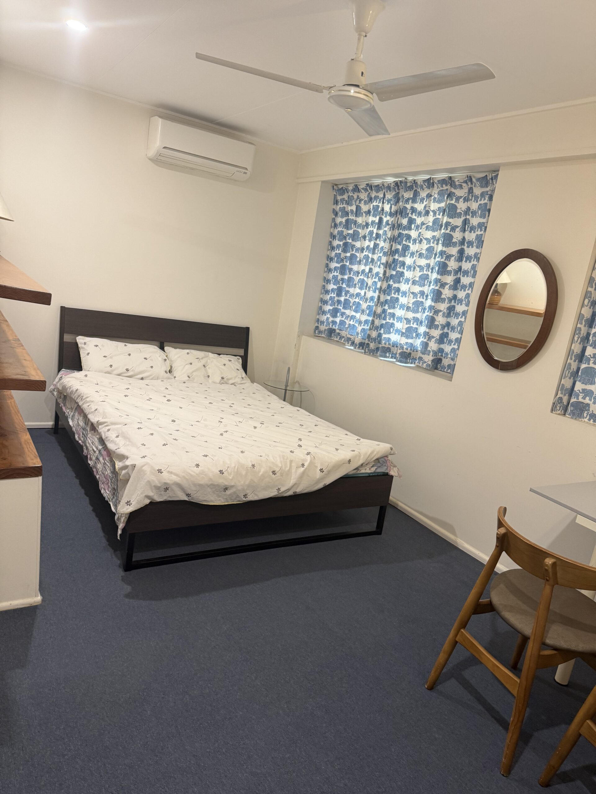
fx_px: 551
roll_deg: -9.4
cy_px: 397
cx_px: 298
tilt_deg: -12.5
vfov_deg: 71.6
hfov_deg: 56.8
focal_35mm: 24
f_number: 1.78
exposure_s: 1/50
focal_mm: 6.76
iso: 160
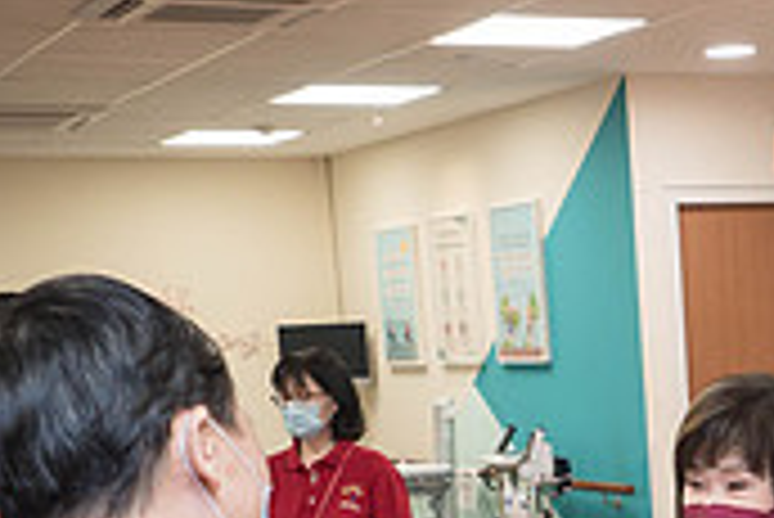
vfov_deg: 15.4
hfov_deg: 23.1
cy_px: 709
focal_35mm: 84
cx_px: 788
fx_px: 1807
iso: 400
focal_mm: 12
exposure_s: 1/125
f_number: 2.8
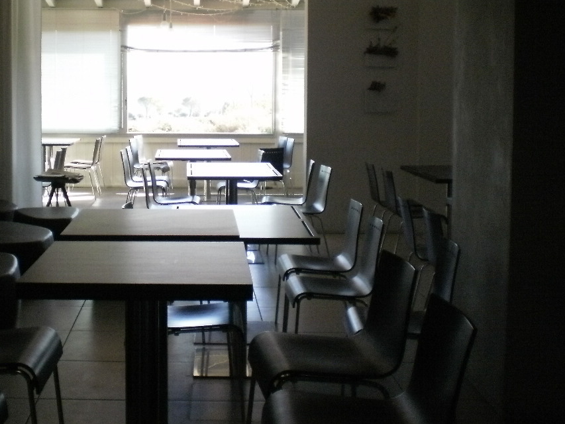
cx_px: 175
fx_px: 930
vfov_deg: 25.5
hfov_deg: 33.4
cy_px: 130
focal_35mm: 57
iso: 320
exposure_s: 1/250
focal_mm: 6.3
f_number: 3.1
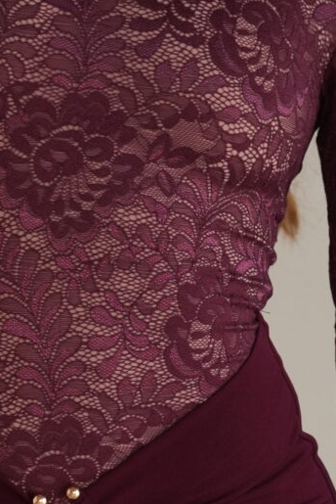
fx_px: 4487
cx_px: 81
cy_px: 859
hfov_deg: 4.3
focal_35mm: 321
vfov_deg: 6.3
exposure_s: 1/500
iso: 800
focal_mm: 64.6
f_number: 3.2
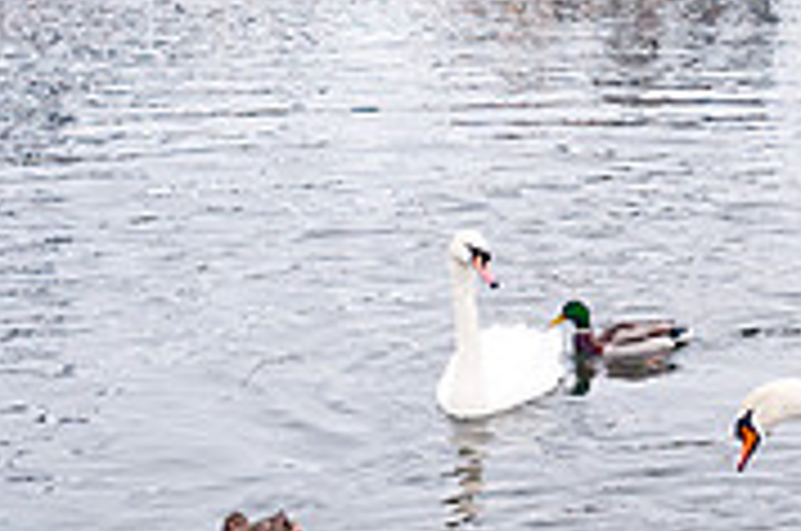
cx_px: 936
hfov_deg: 16.8
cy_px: 43
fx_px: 2599
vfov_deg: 11.6
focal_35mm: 117
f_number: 7.1
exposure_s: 1/100
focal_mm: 24
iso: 200
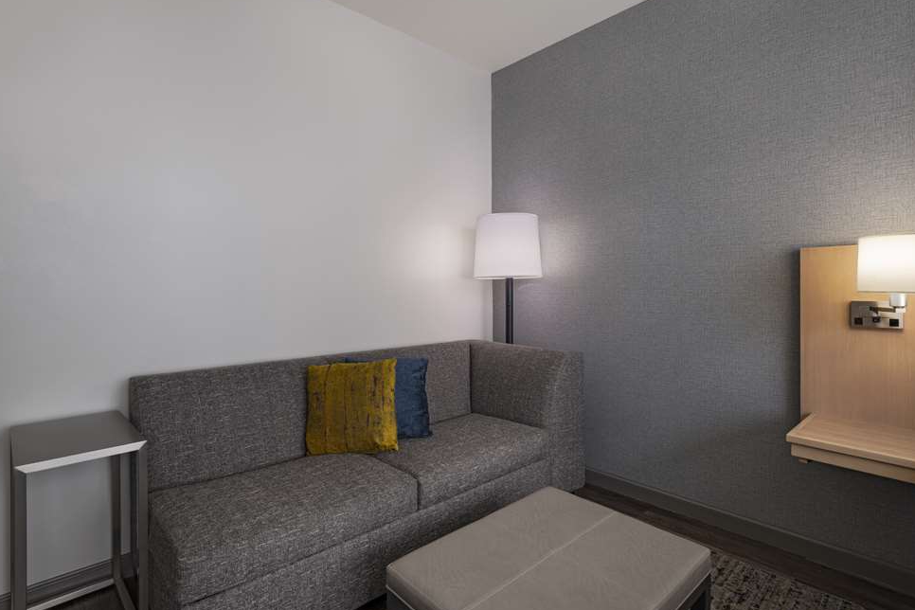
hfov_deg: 90.0
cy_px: 295
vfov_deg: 67.4
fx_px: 457
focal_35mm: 18
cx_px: 472
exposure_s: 1/1.25
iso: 200
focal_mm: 17
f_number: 13
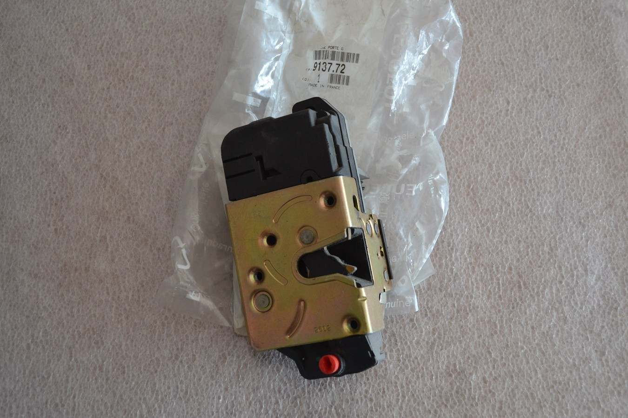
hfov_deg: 46.4
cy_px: 209
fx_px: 733
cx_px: 314
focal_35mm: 42
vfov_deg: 31.9
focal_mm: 28
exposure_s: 1/60
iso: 450
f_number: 4.5
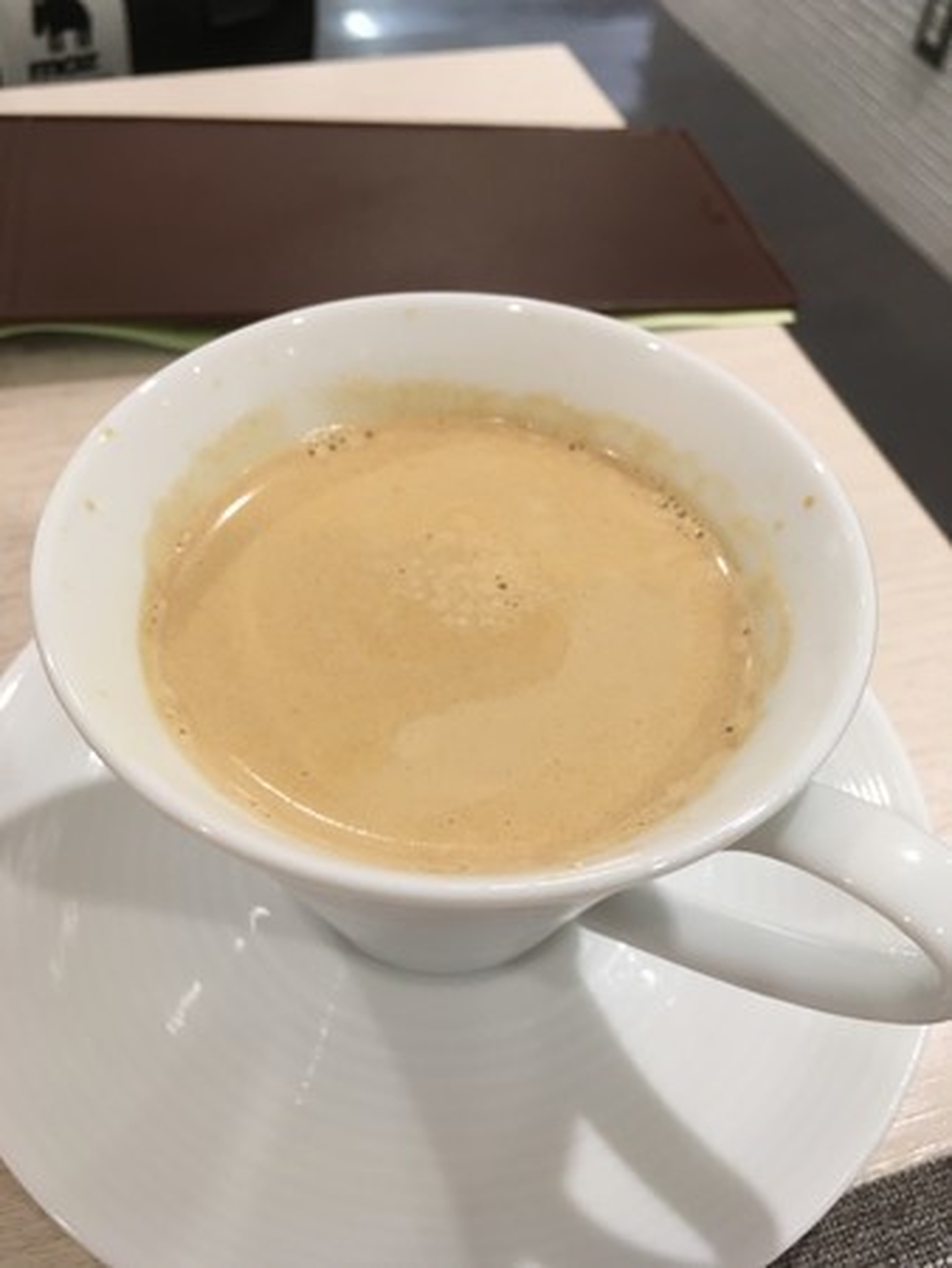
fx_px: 1062
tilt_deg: -49.0
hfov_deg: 48.3
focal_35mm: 29
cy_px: 634
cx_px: 476
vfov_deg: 61.6
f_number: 2.2
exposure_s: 1/30
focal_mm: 4.15
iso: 80
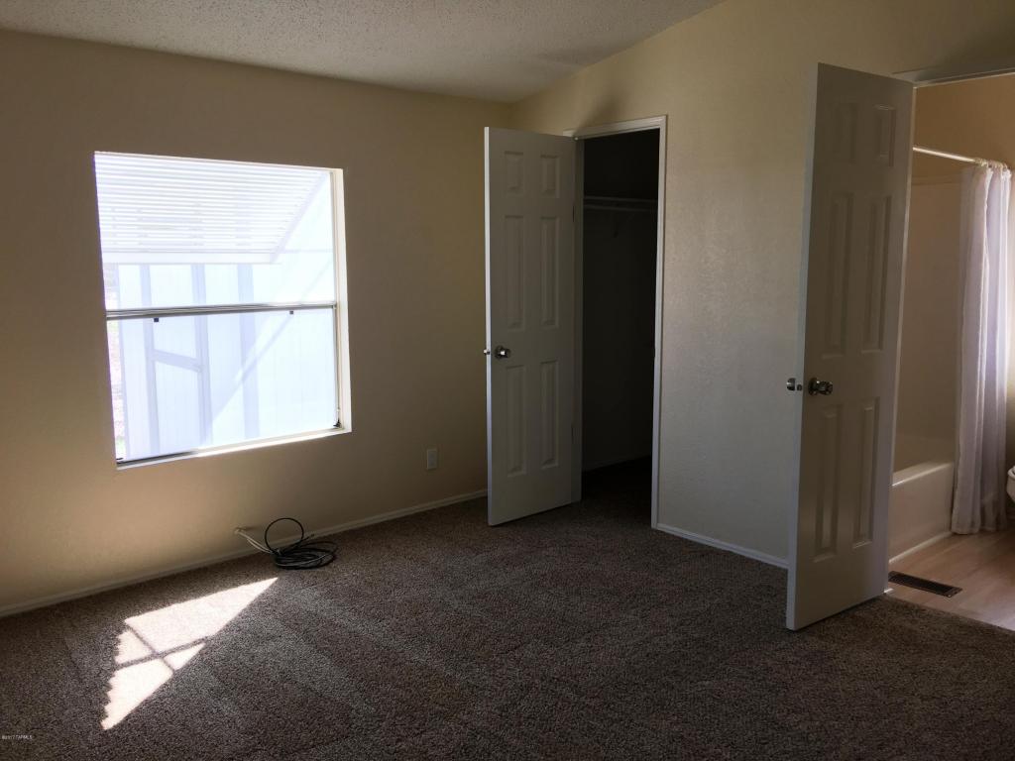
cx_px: 508
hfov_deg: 61.7
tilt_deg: -6.9
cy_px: 380
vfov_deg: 48.2
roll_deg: +0.2
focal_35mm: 29
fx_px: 850
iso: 32
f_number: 2.2
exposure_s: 1/120
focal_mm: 4.15
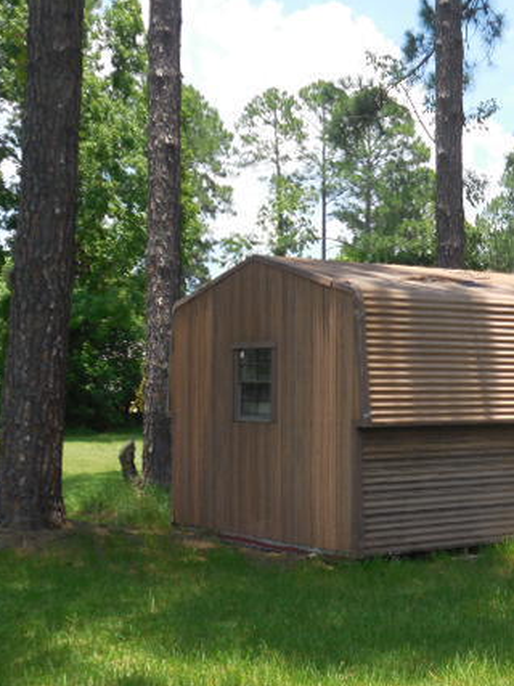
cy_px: 381
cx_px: 503
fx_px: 1307
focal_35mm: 66
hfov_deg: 21.5
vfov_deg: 29.4
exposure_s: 1/400
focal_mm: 7.8
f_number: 4.5
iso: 125
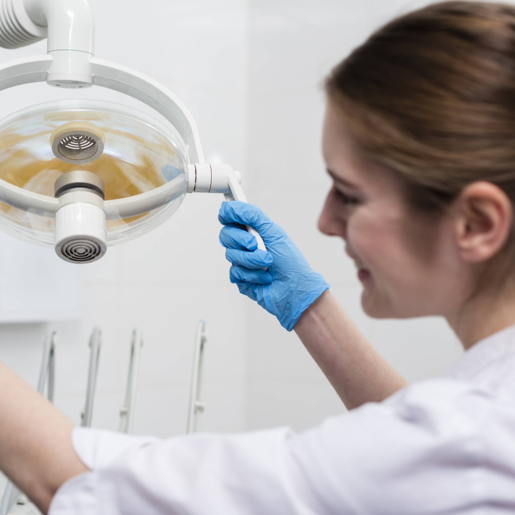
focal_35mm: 64
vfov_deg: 26.9
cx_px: 191
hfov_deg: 26.8
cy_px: 258
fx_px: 1077
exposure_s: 1/160
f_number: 3.5
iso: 64
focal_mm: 50
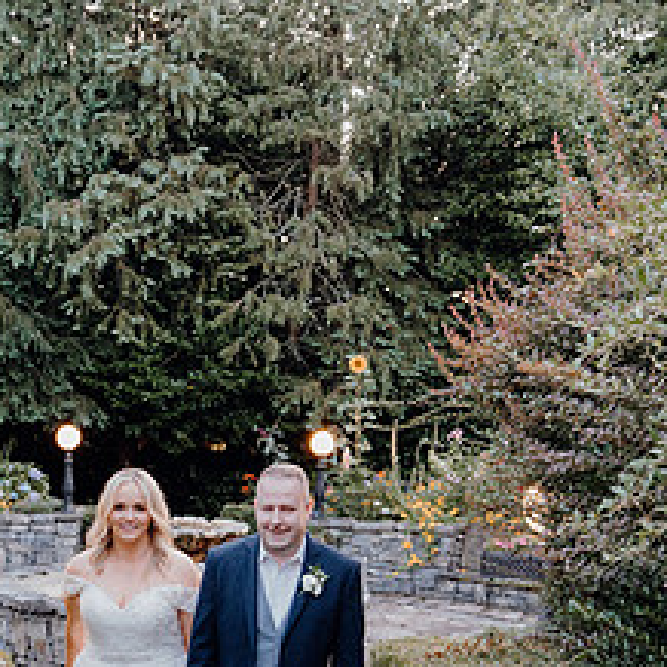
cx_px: 138
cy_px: 568
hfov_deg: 27.6
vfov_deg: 27.4
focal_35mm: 61
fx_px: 1330
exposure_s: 1/160
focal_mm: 27
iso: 4000
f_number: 3.5
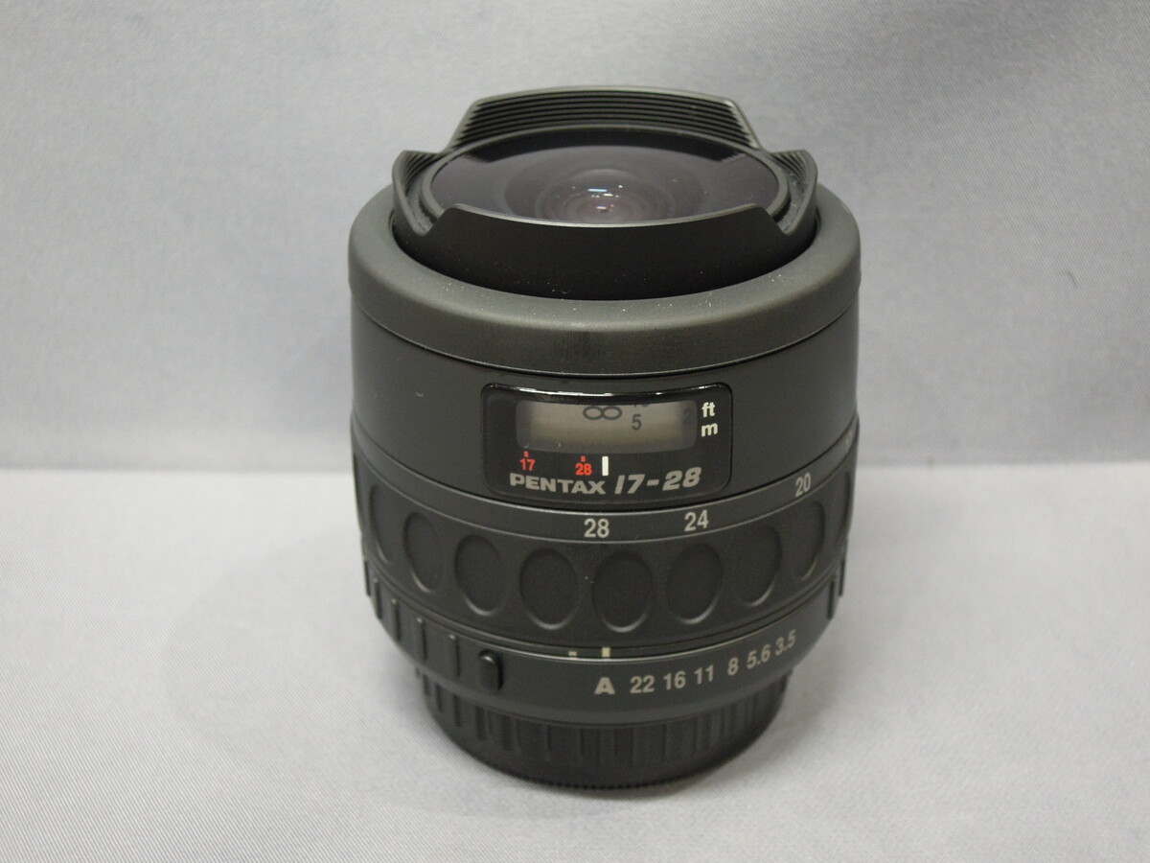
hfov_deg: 34.9
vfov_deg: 26.6
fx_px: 1827
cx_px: 575
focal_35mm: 55
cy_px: 432
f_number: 3.5
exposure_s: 1/25
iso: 400
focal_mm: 9.9
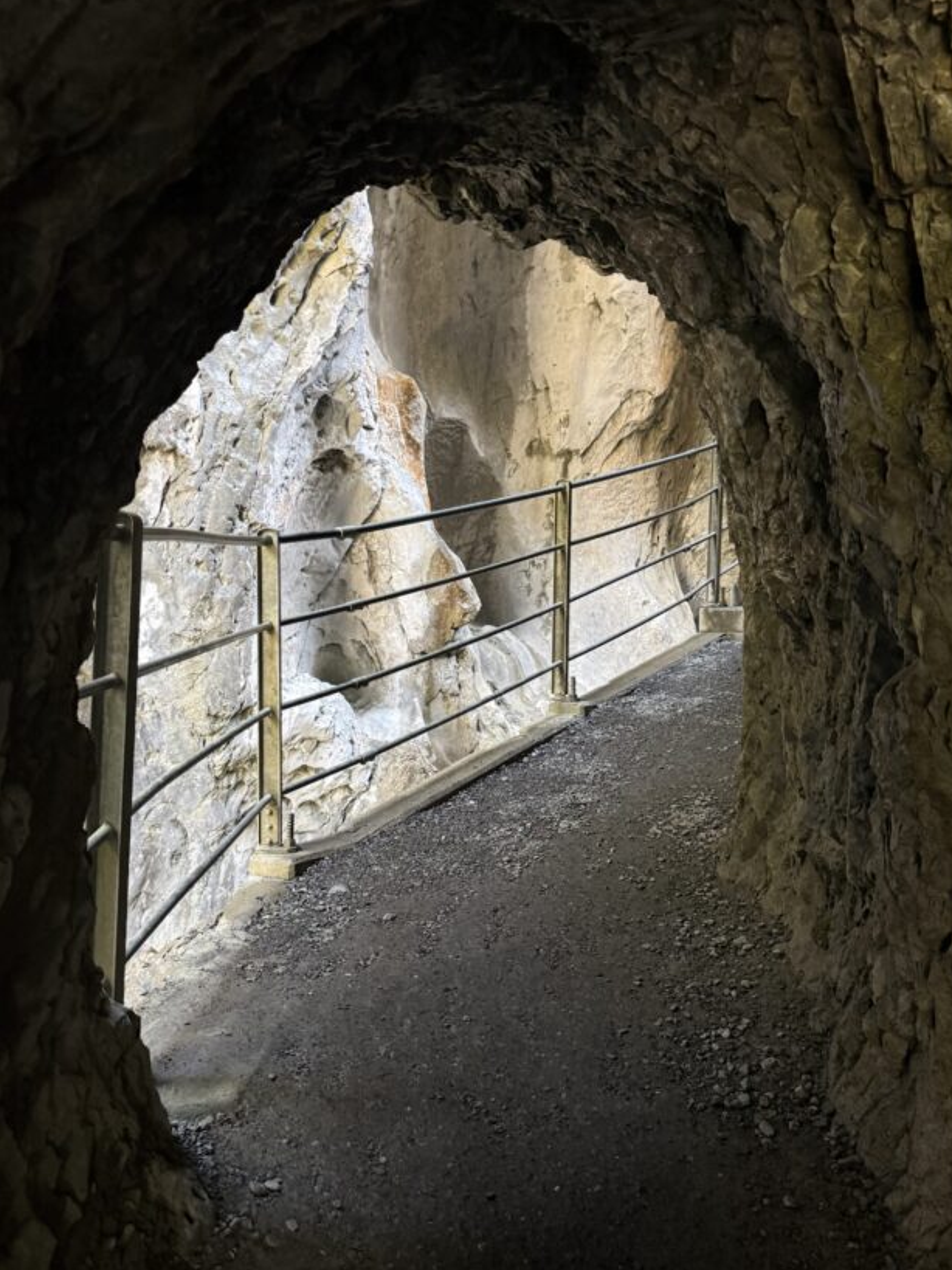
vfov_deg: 59.9
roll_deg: -2.5
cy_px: 578
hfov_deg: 46.8
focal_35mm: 30
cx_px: 445
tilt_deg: +3.1
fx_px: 1100
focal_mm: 6.76
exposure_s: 1/60
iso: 250
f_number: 1.78
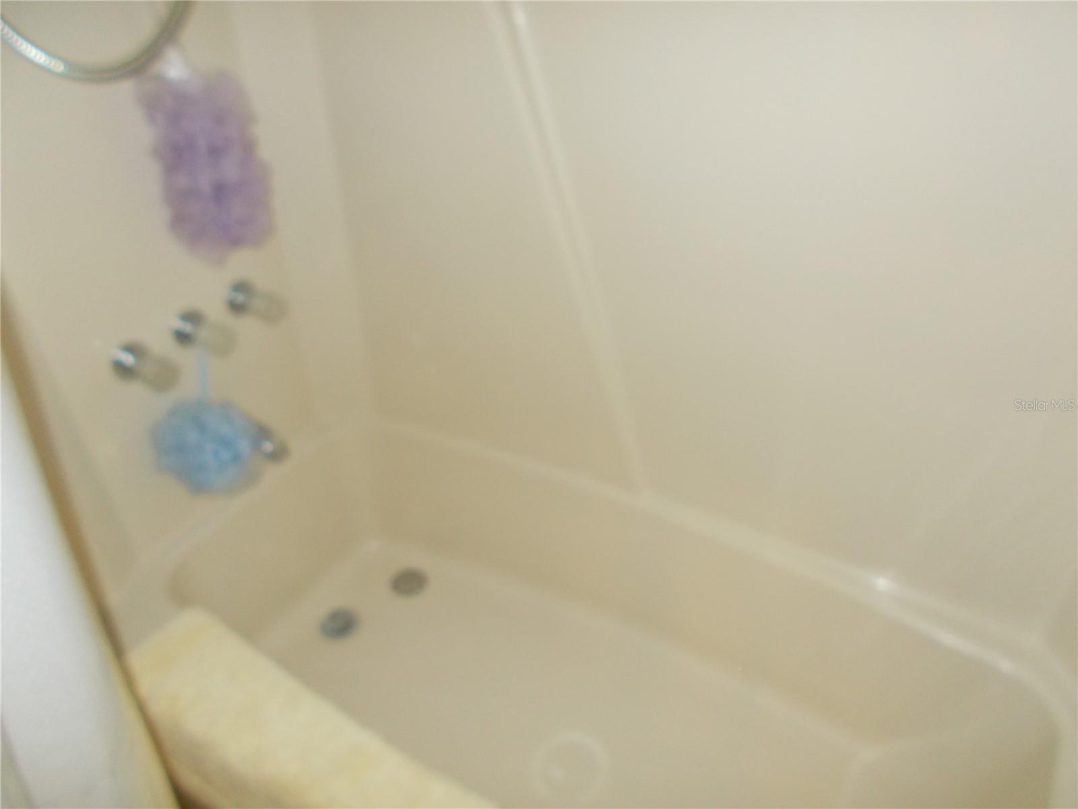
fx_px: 810
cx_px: 539
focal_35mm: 26
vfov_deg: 53.1
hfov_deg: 67.3
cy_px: 404
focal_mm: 4.6
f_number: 3.2
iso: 200
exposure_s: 1/25
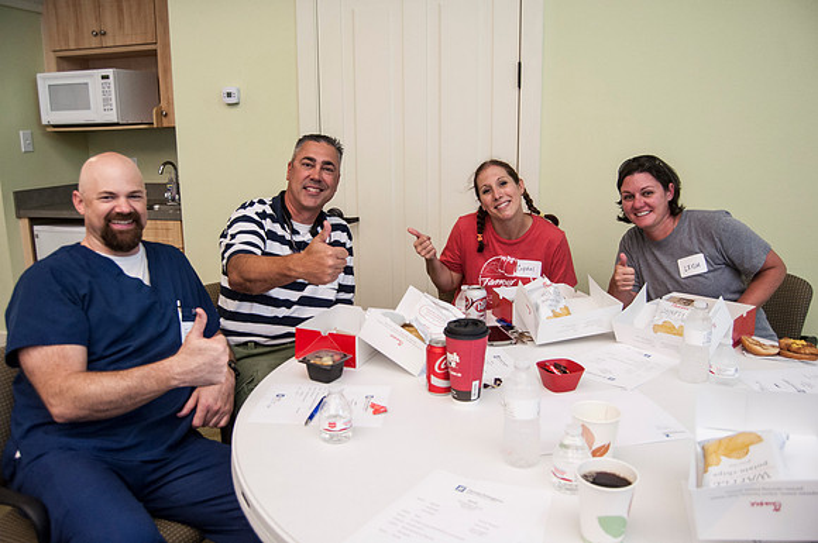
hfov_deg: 67.5
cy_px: 272
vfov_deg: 47.8
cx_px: 409
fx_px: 613
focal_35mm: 27
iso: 640
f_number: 3.5
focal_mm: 18
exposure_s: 1/50
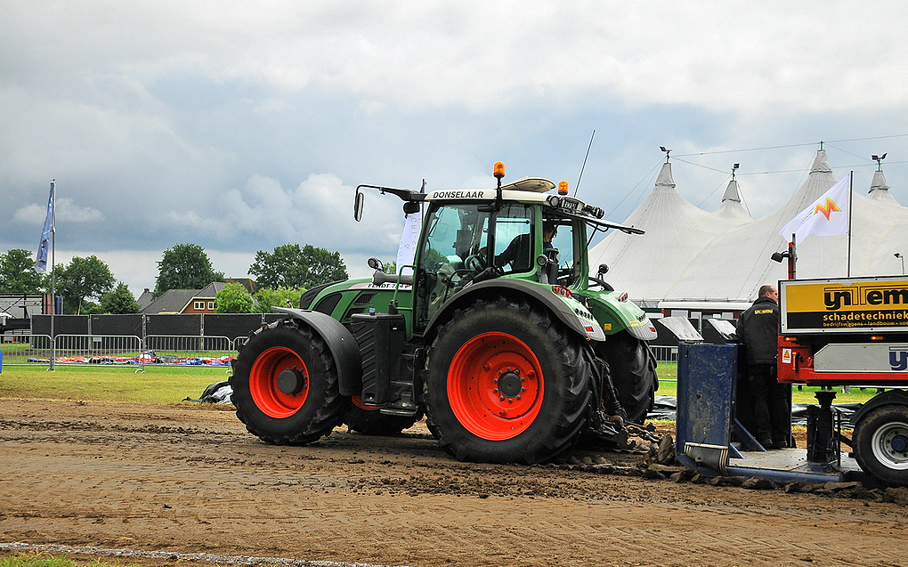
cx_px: 455
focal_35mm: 46
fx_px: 1138
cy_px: 302
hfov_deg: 43.5
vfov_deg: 28.0
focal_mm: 30
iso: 500
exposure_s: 1/3200
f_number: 5
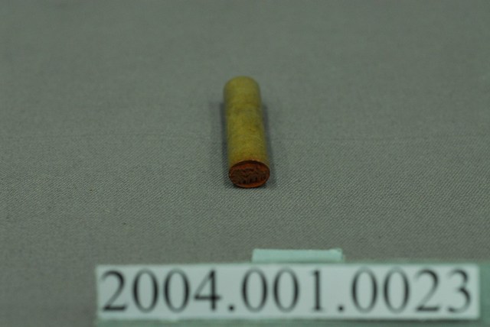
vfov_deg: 15.2
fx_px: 1226
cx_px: 245
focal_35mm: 90
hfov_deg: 22.6
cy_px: 164
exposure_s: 1/20
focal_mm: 60
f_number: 10
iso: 1000
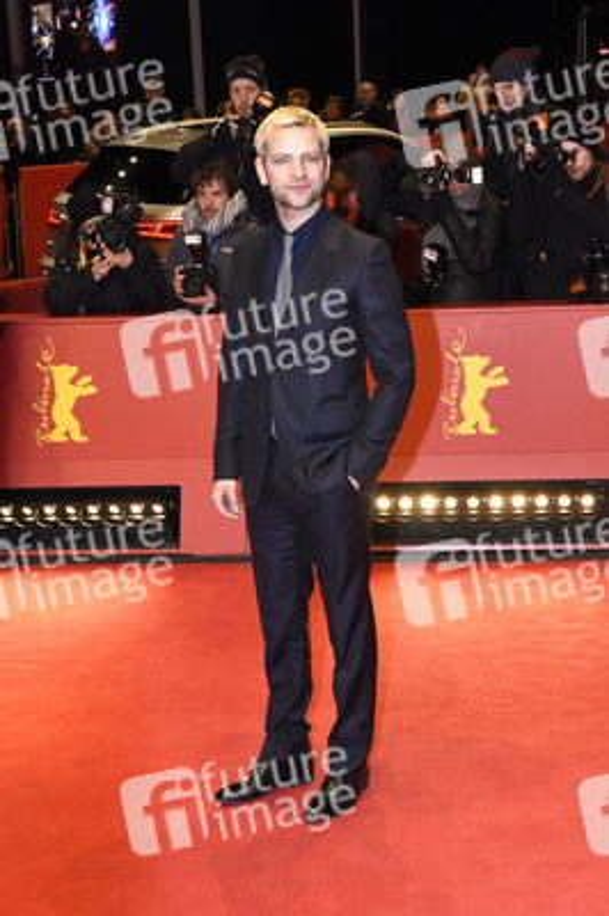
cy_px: 458
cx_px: 304
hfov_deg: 26.4
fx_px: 1296
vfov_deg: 38.9
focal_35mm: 51
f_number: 6.3
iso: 1600
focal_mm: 34
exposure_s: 1/200
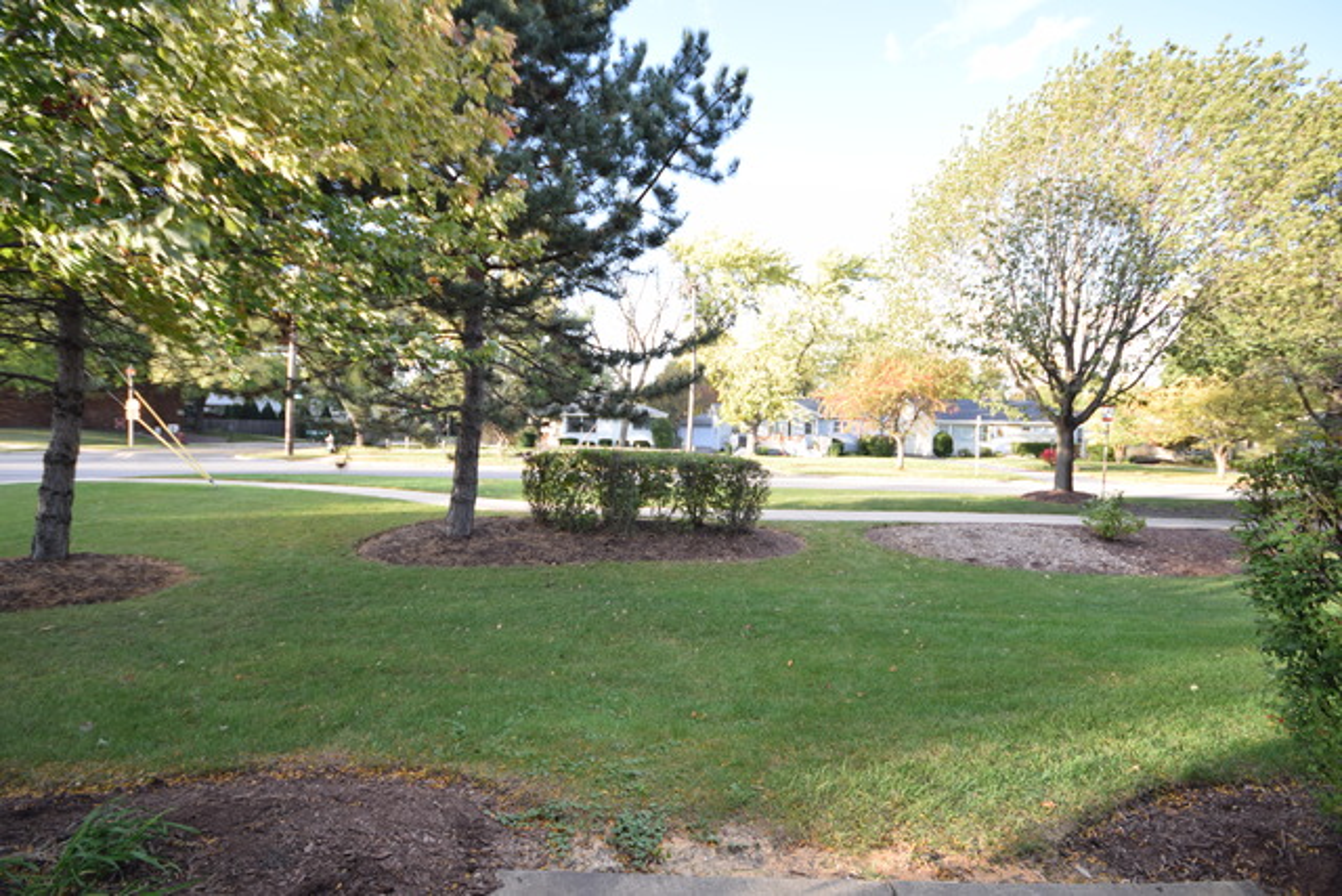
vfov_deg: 77.4
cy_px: 448
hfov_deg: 100.4
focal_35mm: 15
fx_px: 559
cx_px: 671
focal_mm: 10
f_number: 5
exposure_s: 1/100
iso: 200
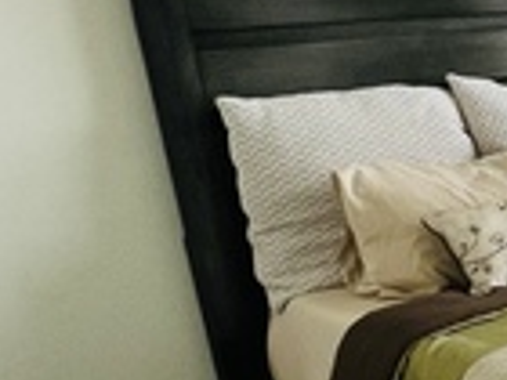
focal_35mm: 62
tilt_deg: -12.2
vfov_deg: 23.6
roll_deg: +0.7
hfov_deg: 16.5
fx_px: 908
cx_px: 1146
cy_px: 163
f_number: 1.8
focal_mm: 1.57
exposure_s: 1/120
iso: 32
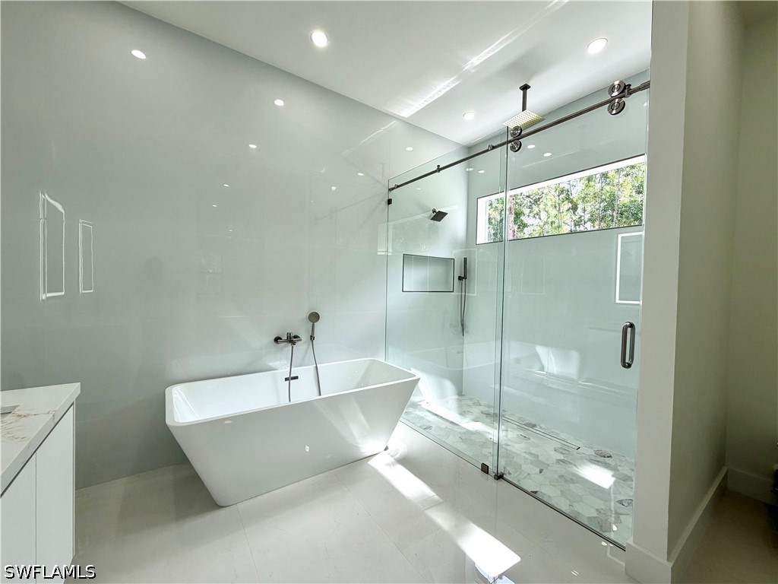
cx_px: 389
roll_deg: -0.9
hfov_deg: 102.1
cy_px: 292
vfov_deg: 85.7
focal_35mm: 14
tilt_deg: -1.7
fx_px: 315
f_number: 2.2
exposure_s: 1/148
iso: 40
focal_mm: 2.22
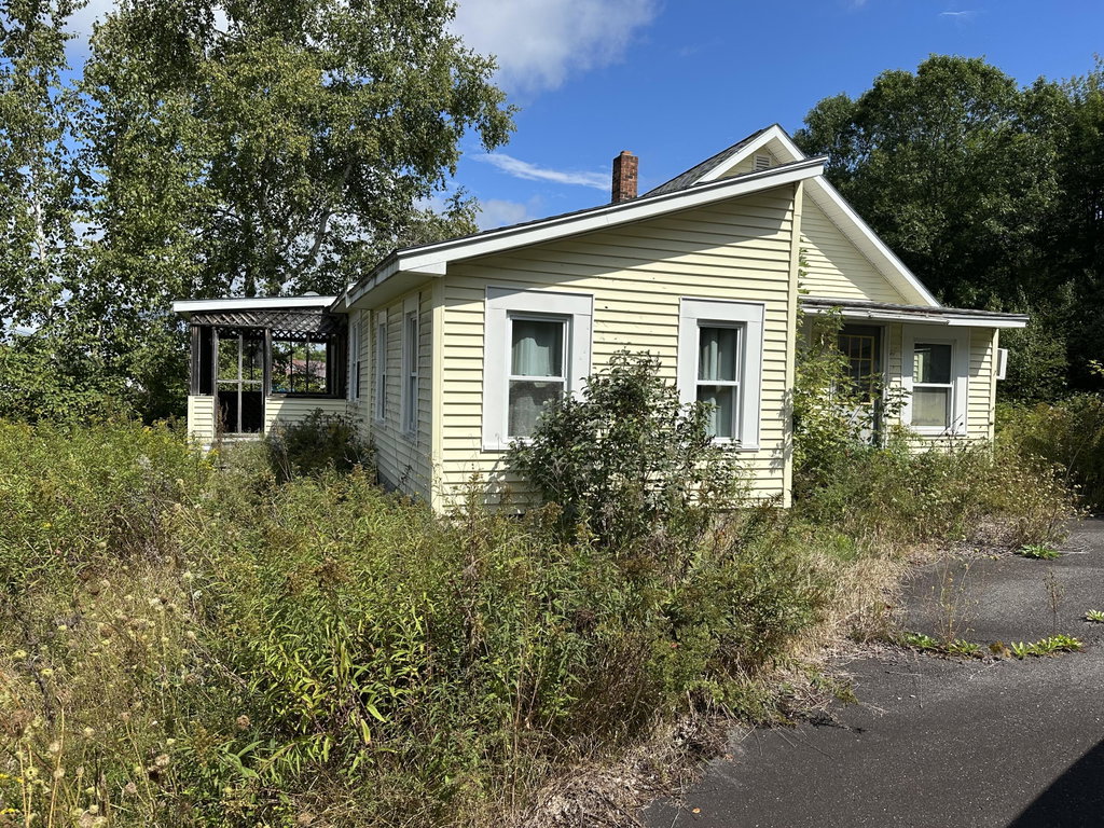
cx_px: 552
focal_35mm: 24
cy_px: 414
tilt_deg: -1.5
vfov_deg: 56.8
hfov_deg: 71.6
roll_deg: -2.2
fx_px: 765
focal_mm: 6.86
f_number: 1.78
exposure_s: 1/5525
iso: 80
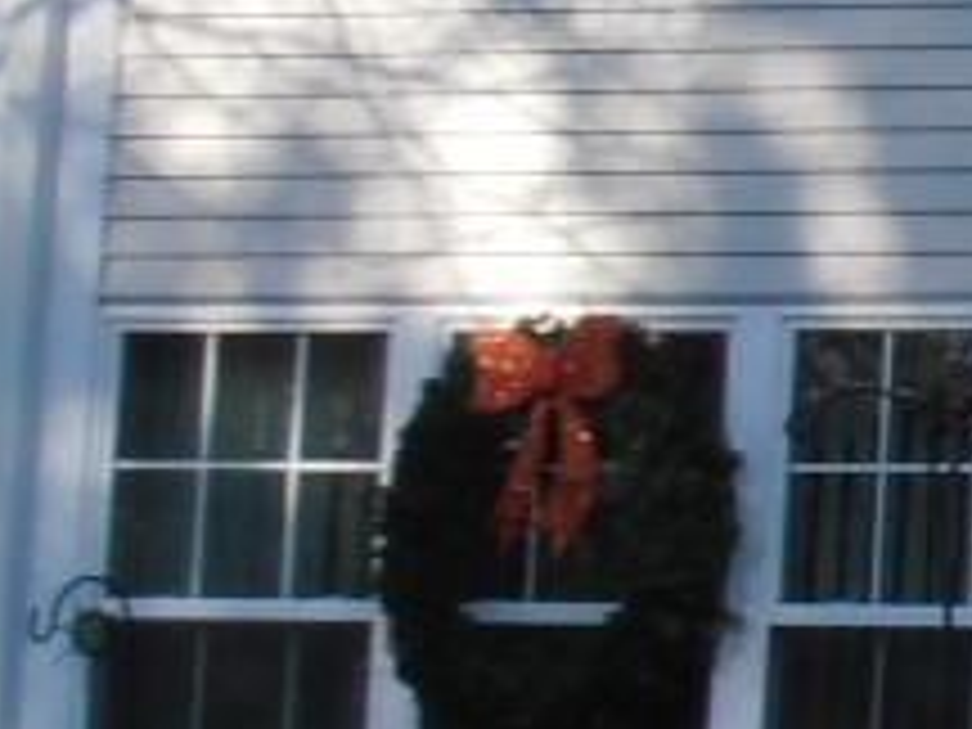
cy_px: 270
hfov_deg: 5.5
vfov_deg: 4.4
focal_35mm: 338
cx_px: 2871
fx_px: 9491
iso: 80
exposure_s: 1/400
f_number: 4.5
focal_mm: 10.04
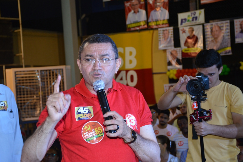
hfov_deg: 29.9
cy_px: 81
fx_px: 455
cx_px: 122
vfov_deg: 20.1
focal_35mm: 68
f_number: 4.5
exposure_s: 1/60
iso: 500
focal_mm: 45
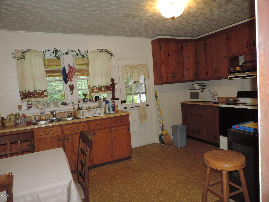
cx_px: 134
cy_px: 101
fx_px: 187
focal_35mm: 24
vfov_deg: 56.8
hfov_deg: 71.6
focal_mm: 4.3
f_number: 3
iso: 200
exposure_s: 1/30
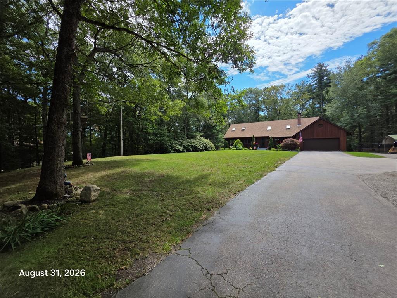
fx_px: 149
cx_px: 198
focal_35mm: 13
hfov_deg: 106.2
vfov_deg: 89.9
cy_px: 149
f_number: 1.9
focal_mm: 2.2
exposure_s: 1/1347
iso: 40
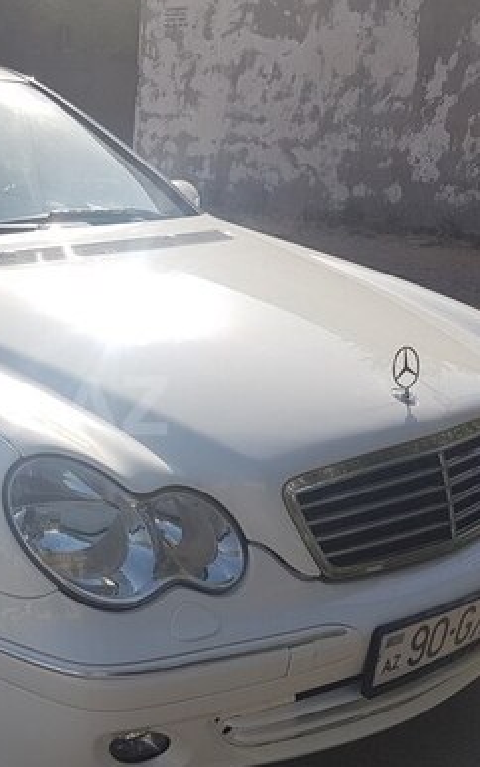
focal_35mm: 47
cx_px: -36
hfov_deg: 25.6
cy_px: 405
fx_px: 983
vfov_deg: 42.6
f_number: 1.7
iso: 40
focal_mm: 4.2
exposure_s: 1/2248
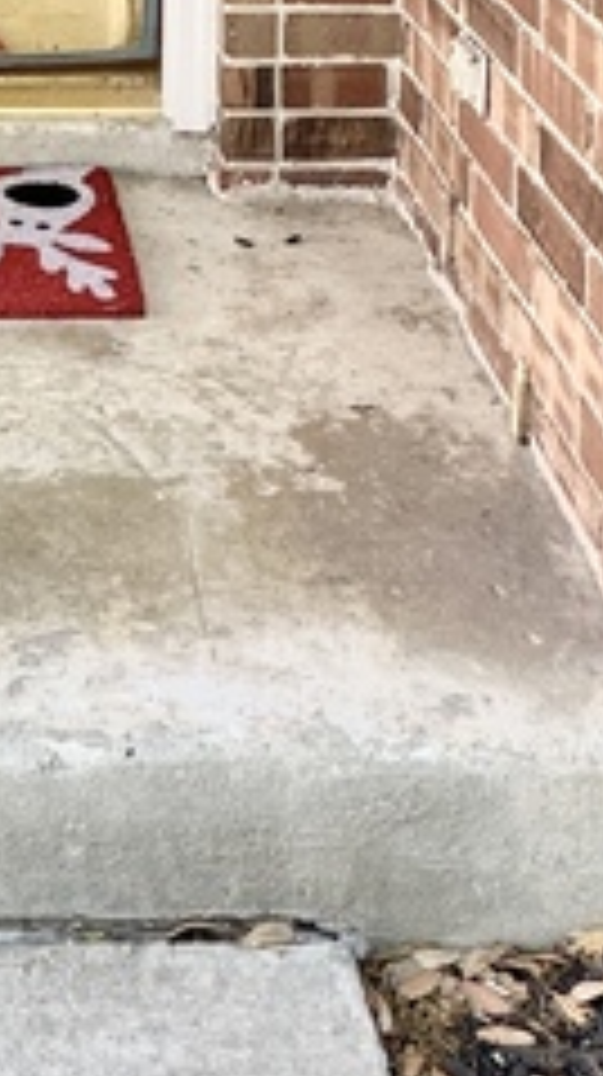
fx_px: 1966
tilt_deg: -5.1
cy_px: -383
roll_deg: -1.0
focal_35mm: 69
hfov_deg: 16.6
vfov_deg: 25.5
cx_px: -135
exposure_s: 1/99
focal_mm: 2.22
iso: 100
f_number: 2.2
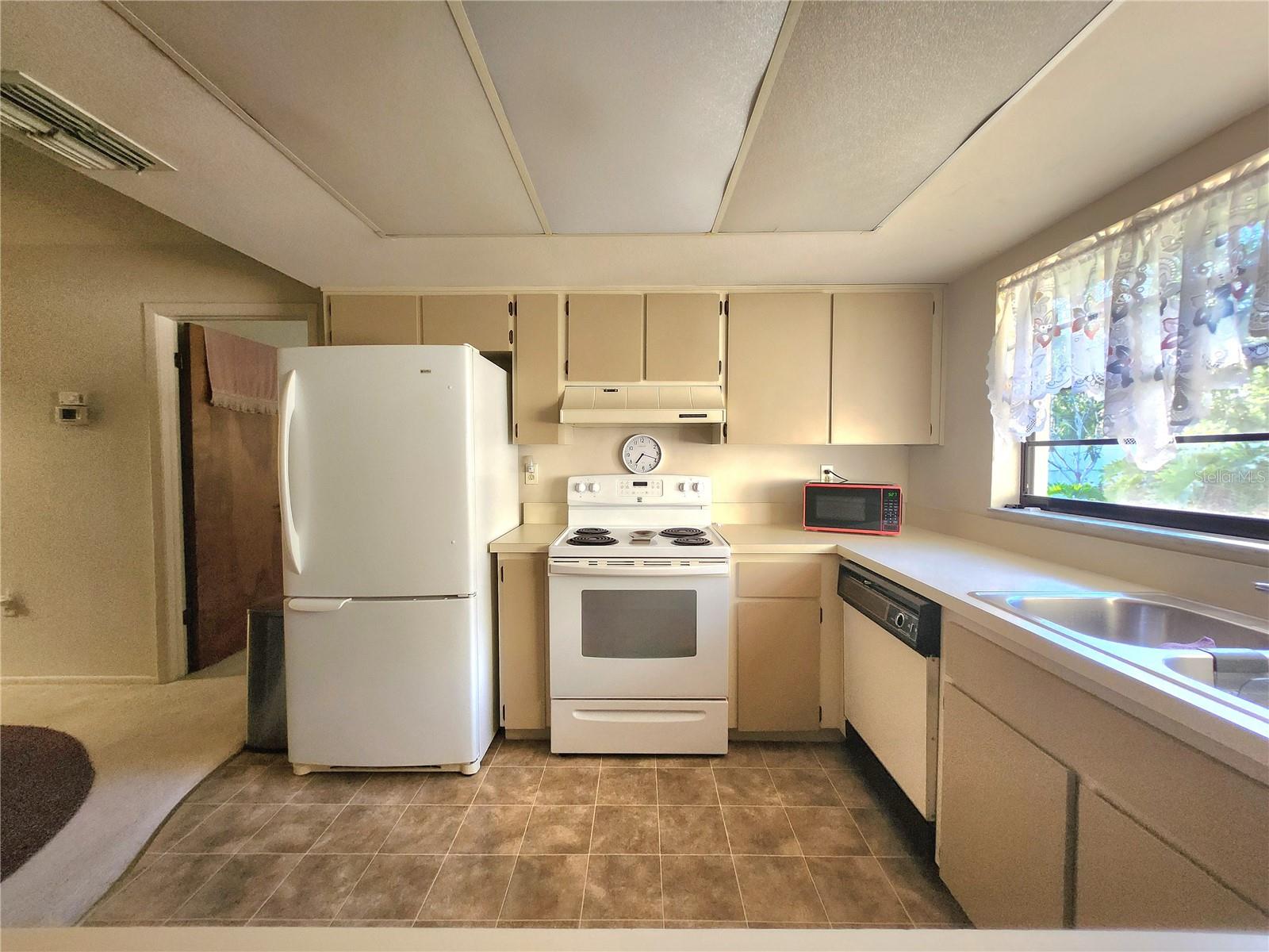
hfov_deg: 106.2
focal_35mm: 13
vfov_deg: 89.9
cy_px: 476
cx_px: 634
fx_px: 477
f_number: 2.2
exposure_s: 1/60.2
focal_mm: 1.74
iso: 400
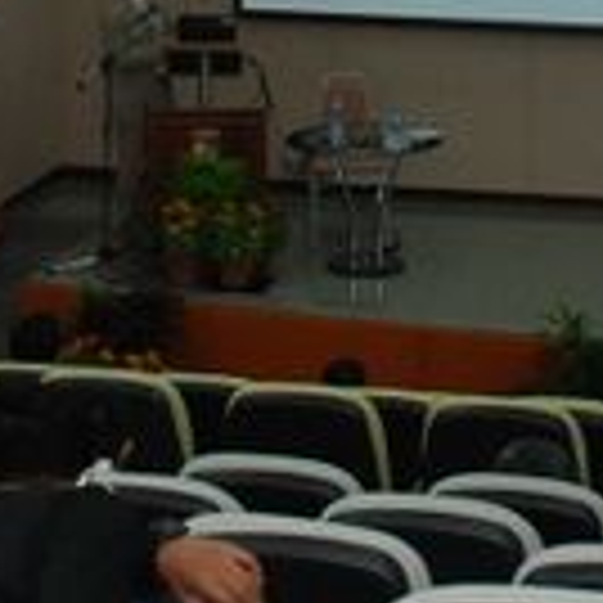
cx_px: 400
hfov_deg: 11.4
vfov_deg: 11.1
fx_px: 3015
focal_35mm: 153
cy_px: -202
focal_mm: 20
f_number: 4
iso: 640
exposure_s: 1/80
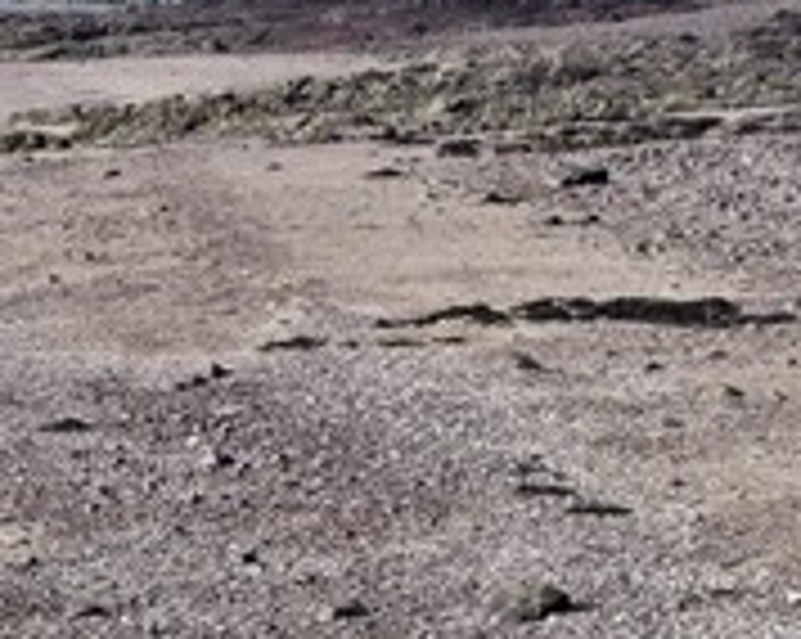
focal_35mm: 199
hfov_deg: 9.5
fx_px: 4716
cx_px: -270
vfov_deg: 7.6
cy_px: 940
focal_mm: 21
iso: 360
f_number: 11
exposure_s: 1/500
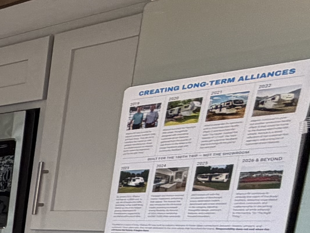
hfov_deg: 13.9
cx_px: -486
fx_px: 672
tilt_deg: -11.9
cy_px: 338
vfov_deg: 17.8
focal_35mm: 75
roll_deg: +0.6
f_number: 2.2
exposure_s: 1/121
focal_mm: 2.22
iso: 125
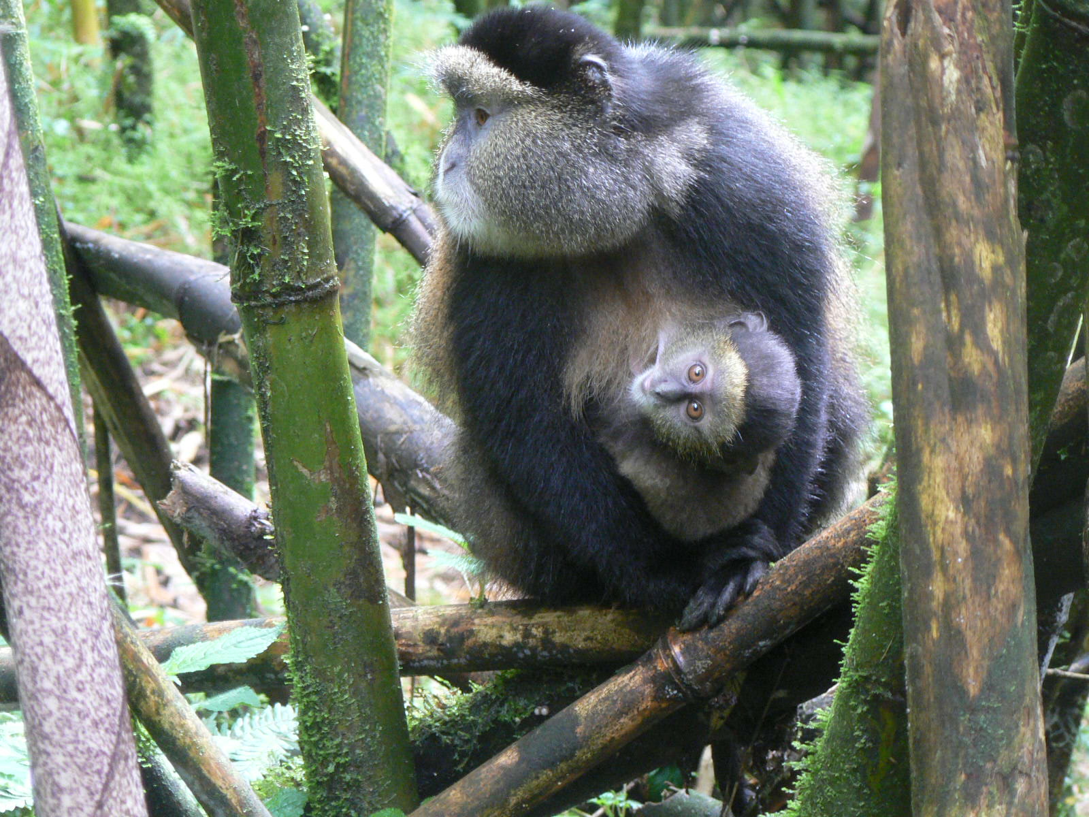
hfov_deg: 12.0
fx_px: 5159
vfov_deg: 9.1
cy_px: 408
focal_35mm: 164
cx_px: 544
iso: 200
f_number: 3.3
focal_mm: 27.4
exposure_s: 1/8
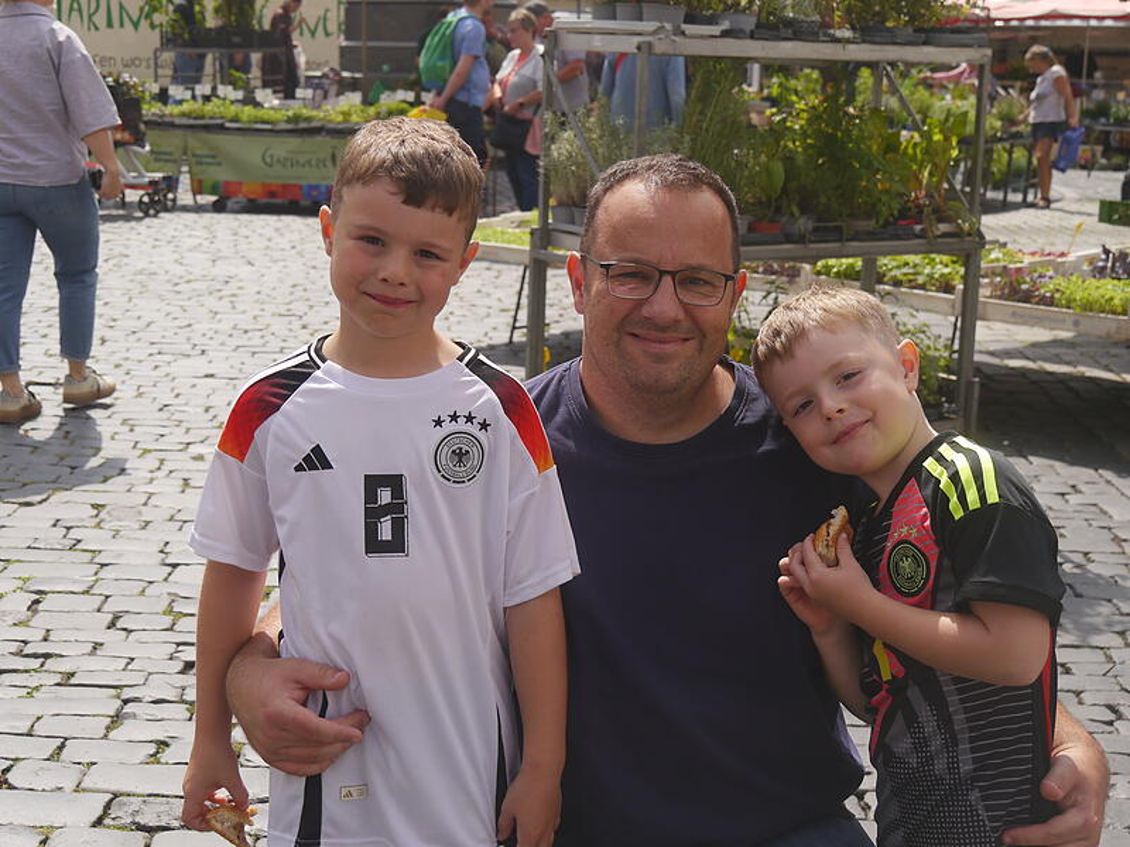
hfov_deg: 34.3
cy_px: 424
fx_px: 1828
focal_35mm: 56
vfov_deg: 26.1
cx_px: 565
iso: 160
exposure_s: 1/640
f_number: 5
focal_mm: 28
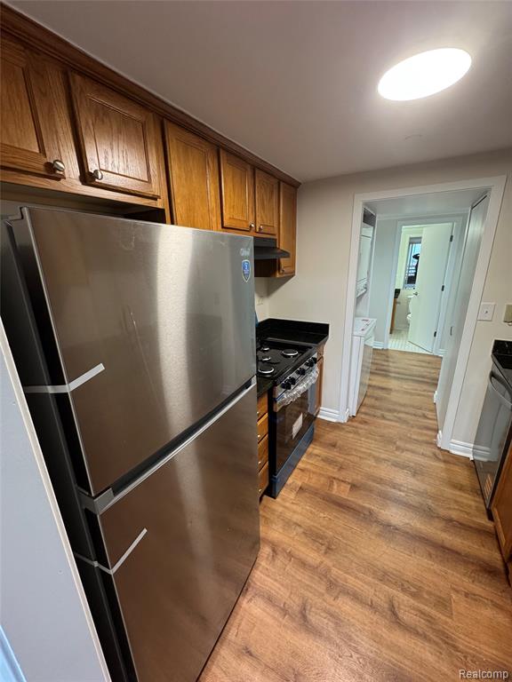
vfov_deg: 102.1
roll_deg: +2.0
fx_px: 276
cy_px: 341
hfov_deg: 85.7
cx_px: 256
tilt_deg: -17.1
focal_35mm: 14
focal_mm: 2.22
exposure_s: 1/60
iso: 320
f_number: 2.2
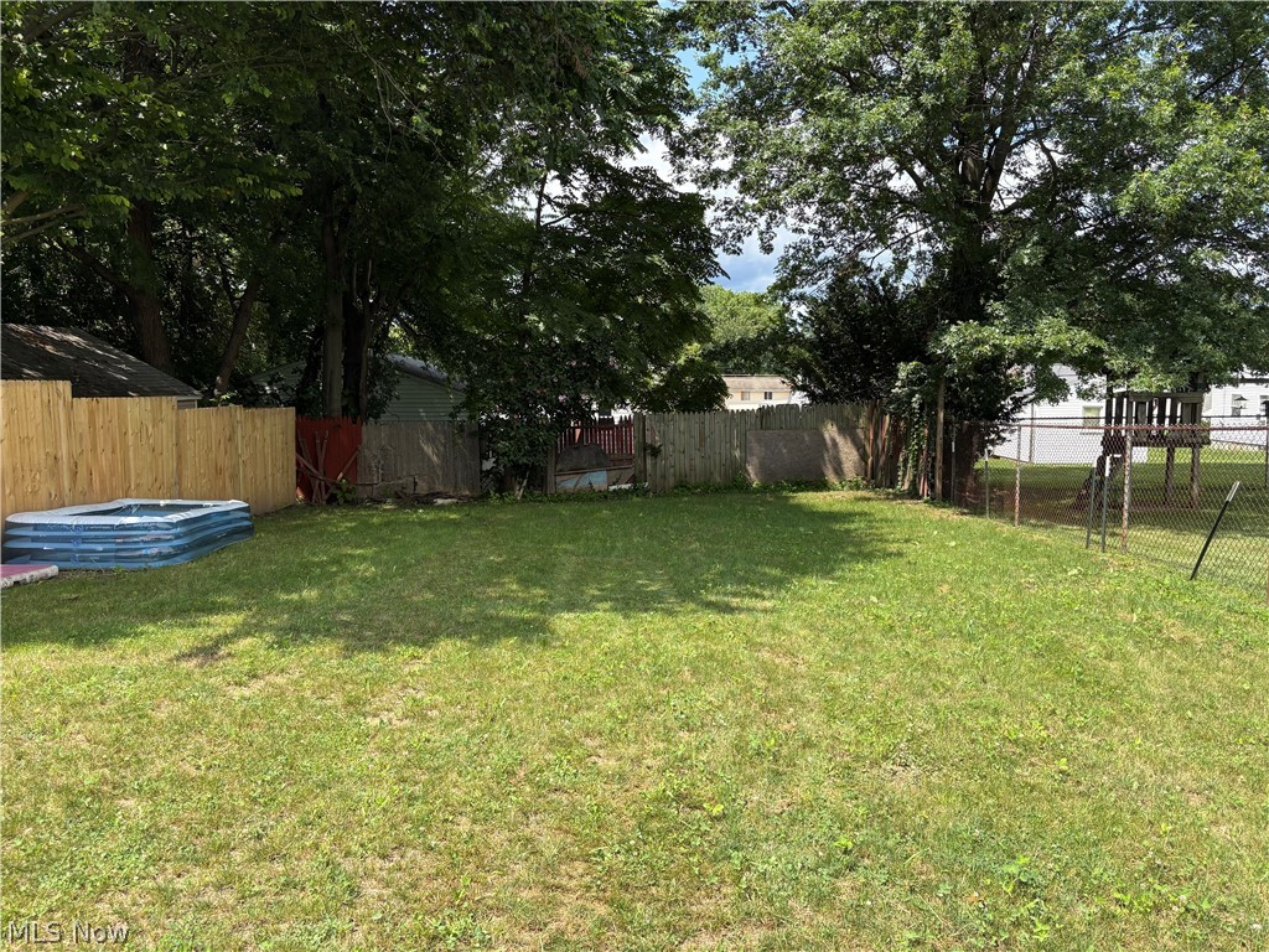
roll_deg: -1.0
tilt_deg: -1.5
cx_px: 634
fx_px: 953
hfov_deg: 67.3
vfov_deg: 53.1
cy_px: 476
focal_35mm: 26
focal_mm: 5.96
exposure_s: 1/1217
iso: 50
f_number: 1.6
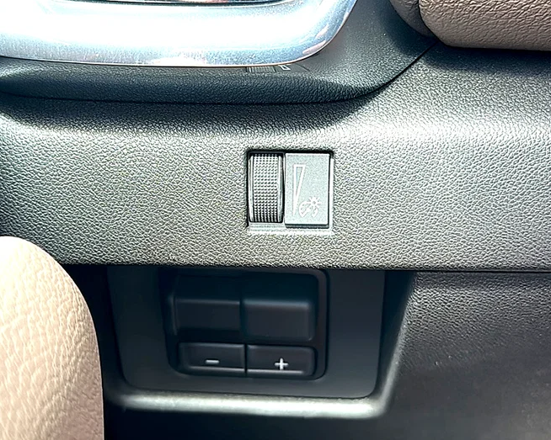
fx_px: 750
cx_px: 260
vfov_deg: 32.7
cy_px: 220
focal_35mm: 46
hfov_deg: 40.3
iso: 64
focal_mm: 6.86
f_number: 1.78
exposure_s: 1/68
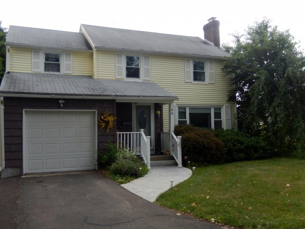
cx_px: 152
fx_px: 317
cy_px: 114
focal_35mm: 36
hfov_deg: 51.4
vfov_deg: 39.7
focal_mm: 6.5
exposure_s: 1/250
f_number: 4
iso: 125
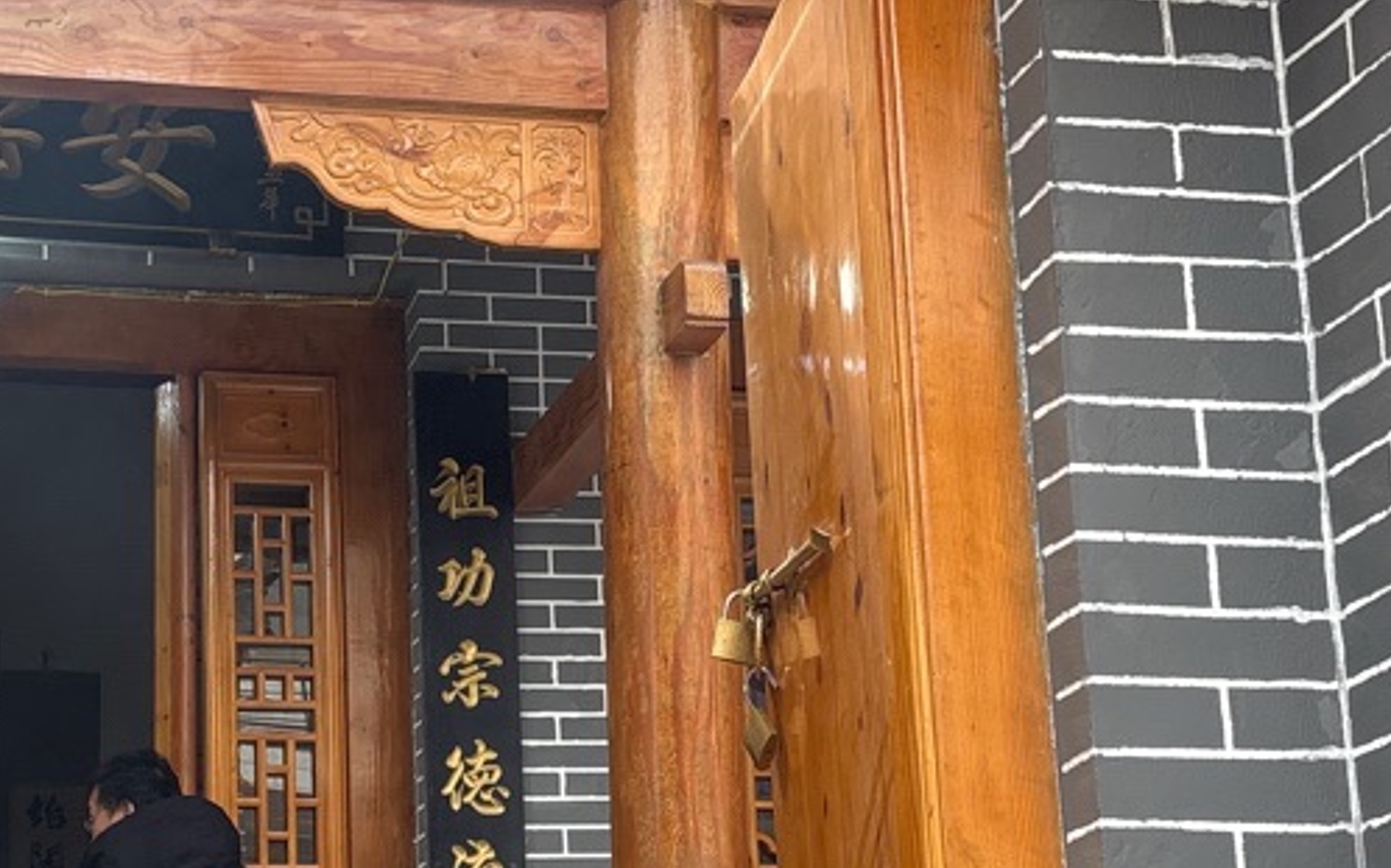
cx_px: 529
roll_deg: +2.2
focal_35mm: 83
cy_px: 661
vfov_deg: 15.6
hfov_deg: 24.9
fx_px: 3146
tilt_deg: +13.7
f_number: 1.6
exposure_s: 1/369
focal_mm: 5.96
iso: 50
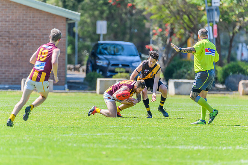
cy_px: 108
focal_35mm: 717
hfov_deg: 2.9
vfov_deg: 1.9
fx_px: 4938
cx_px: 125
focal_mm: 550
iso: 800
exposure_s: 1/1600
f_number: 6.3
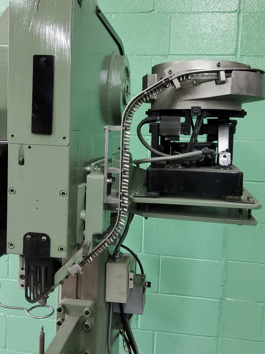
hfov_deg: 39.6
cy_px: 159
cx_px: 121
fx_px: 368
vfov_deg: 51.3
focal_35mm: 36
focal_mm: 3.08
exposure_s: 1/50
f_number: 2
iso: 400
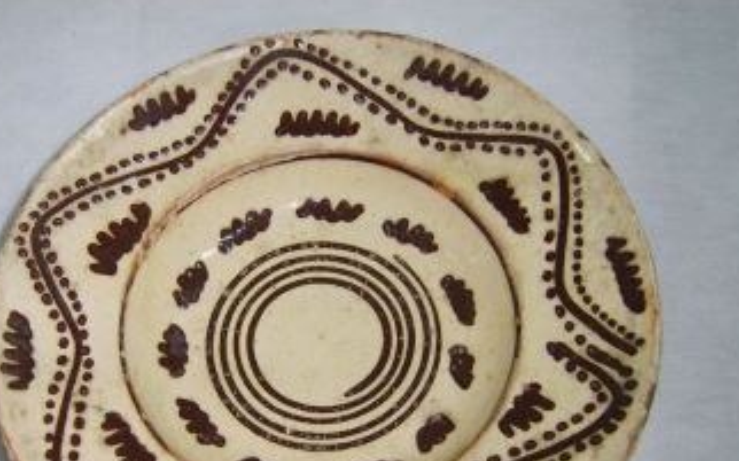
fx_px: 1007
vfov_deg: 25.6
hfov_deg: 40.2
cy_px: 335
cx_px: 314
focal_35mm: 50
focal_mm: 7.8
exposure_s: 1/30
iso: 50
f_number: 2.8
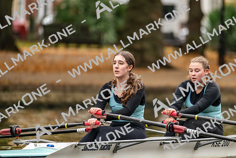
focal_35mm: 400
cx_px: 118
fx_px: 2623
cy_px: 79
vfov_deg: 3.4
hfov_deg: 5.2
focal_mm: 400
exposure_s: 1/2500
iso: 3200
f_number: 4.5
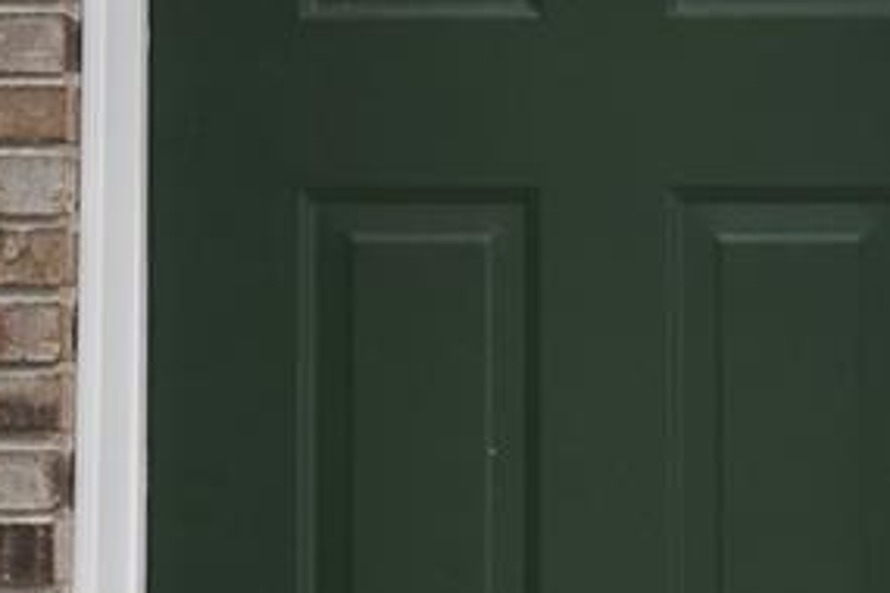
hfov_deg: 6.9
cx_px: 509
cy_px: -197
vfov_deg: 4.6
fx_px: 7337
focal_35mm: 297
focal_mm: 55
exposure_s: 1/250
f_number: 5.6
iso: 400
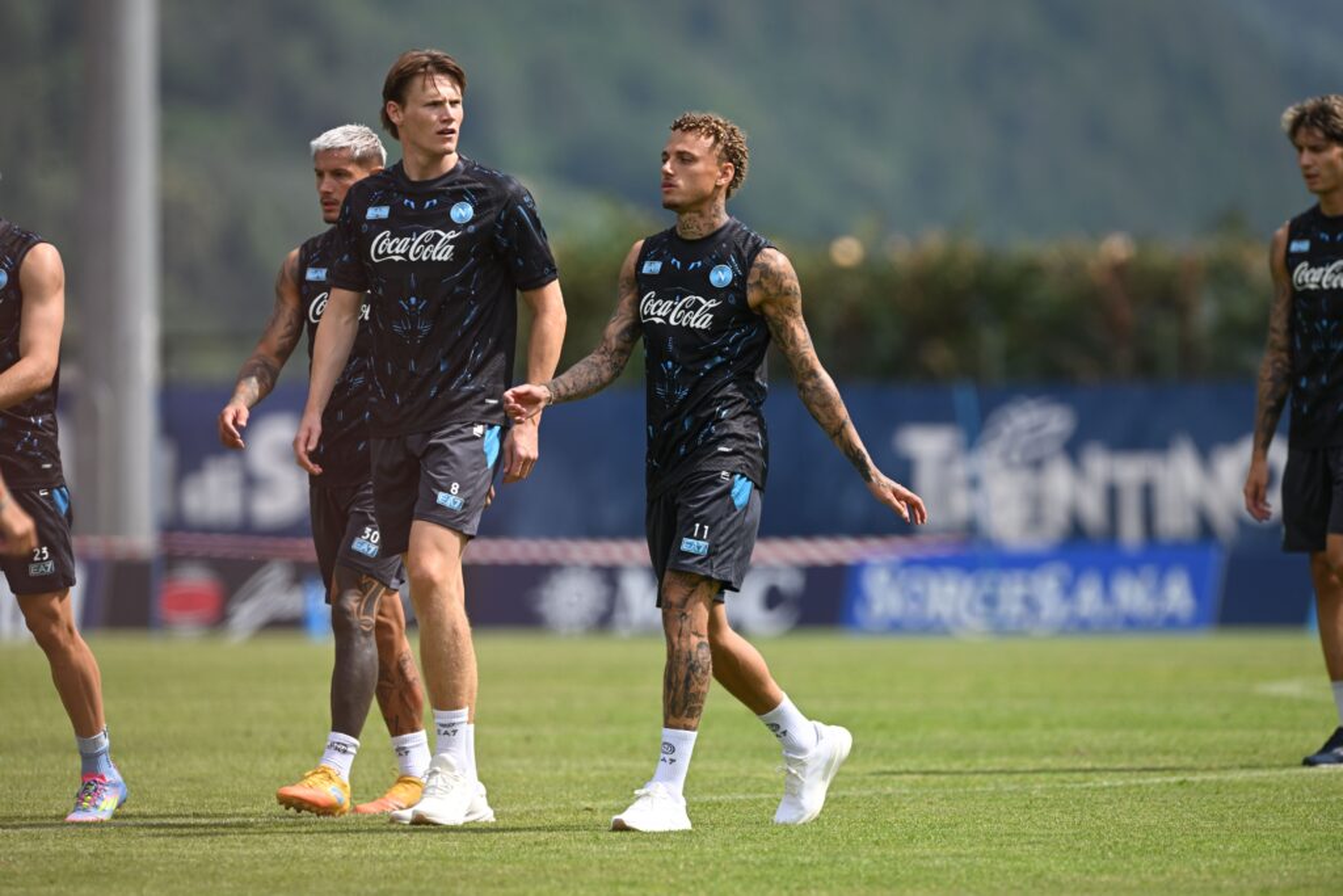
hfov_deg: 5.2
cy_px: 448
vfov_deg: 3.4
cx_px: 672
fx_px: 14923
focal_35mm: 400
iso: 250
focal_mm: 400
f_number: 4
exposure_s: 1/2000
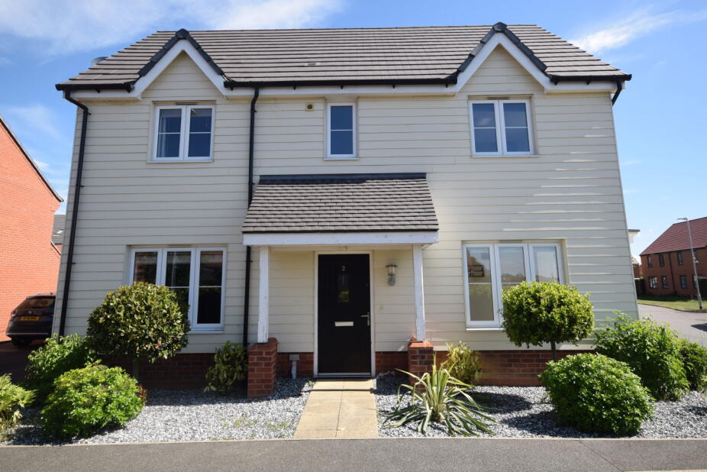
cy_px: 213
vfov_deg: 58.2
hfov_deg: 79.7
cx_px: 354
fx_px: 423
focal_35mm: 22
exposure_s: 1/320
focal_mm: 13
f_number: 9
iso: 200
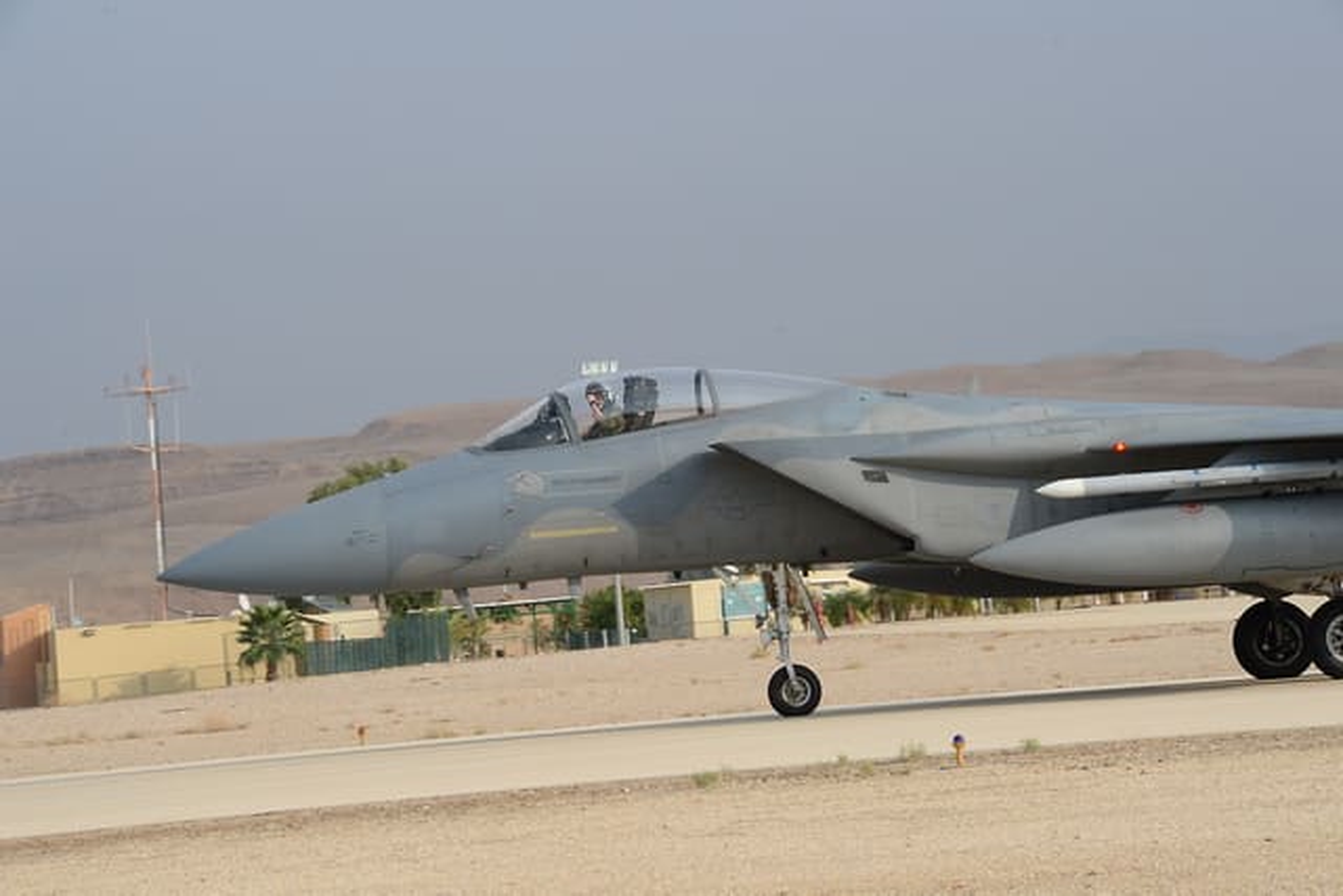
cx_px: 672
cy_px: 448
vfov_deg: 6.9
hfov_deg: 10.3
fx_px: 7462
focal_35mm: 200
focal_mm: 200
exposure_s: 1/640
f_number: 22
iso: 2000
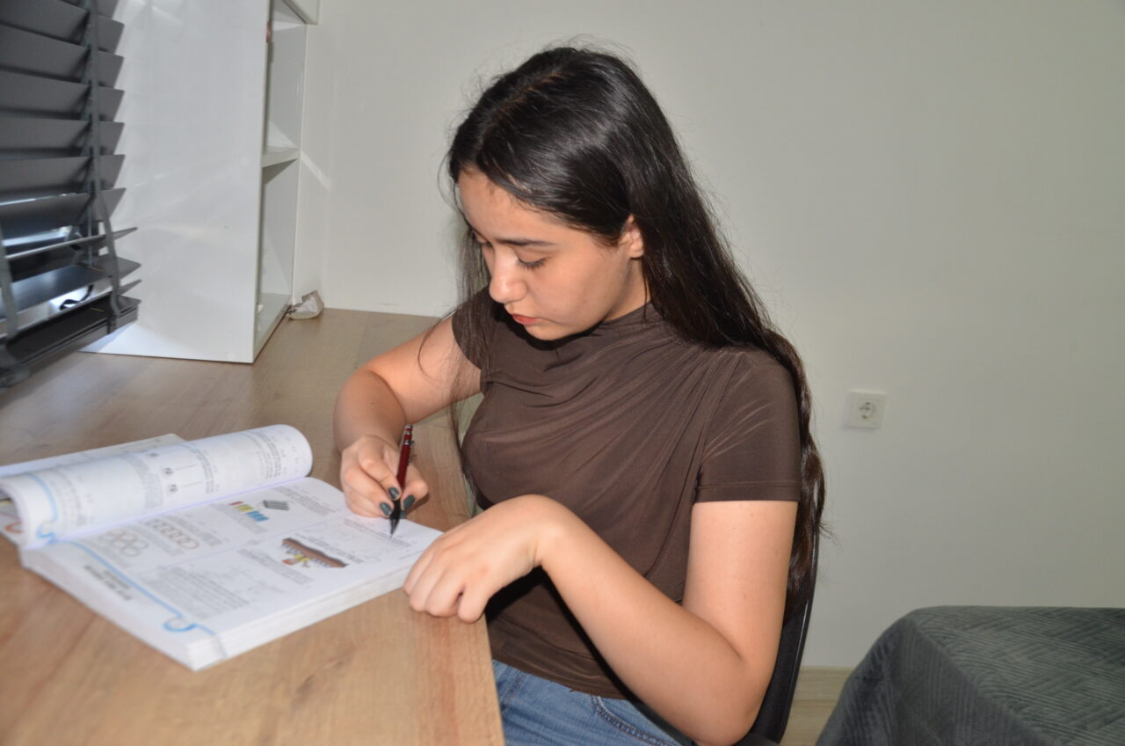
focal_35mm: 32
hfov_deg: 59.6
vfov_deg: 41.5
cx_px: 562
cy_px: 373
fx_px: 982
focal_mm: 21
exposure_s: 1/60
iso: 800
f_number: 3.8
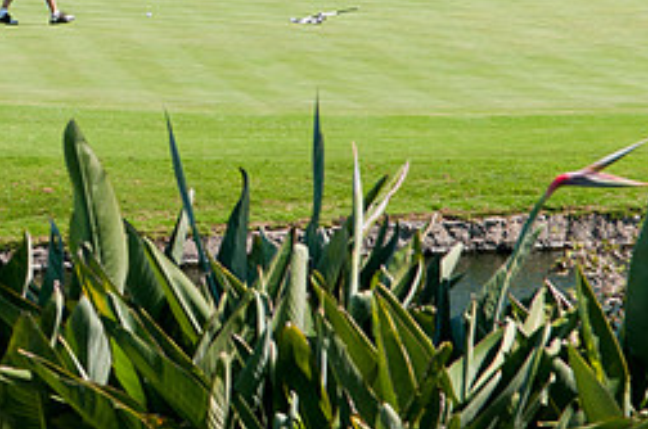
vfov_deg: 7.2
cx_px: -59
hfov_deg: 10.7
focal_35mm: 190
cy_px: 81
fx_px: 3413
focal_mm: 55
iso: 400
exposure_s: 1/250
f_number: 8
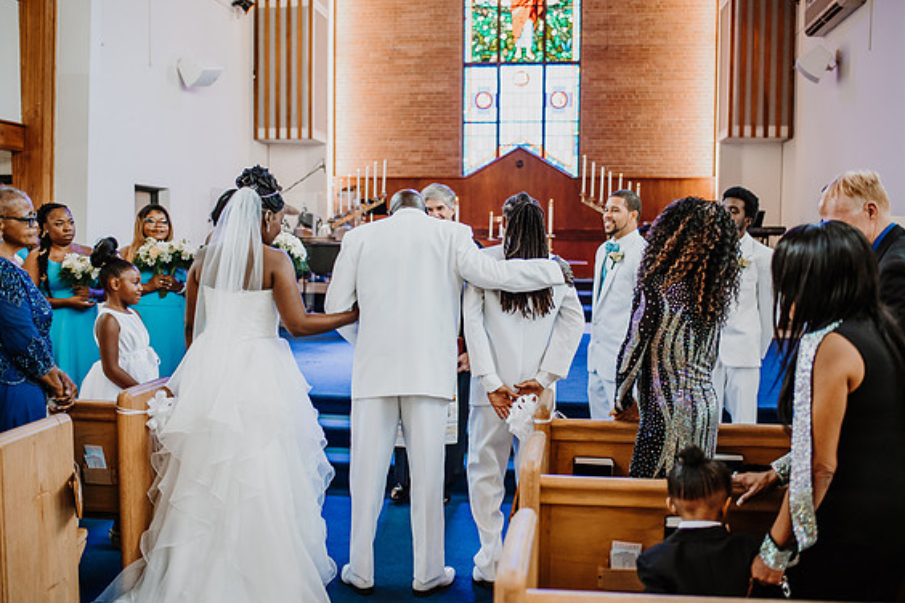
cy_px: 307
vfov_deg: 36.9
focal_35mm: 36
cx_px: 454
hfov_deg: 53.1
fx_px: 905
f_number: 2.2
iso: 2000
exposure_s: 1/640
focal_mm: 35
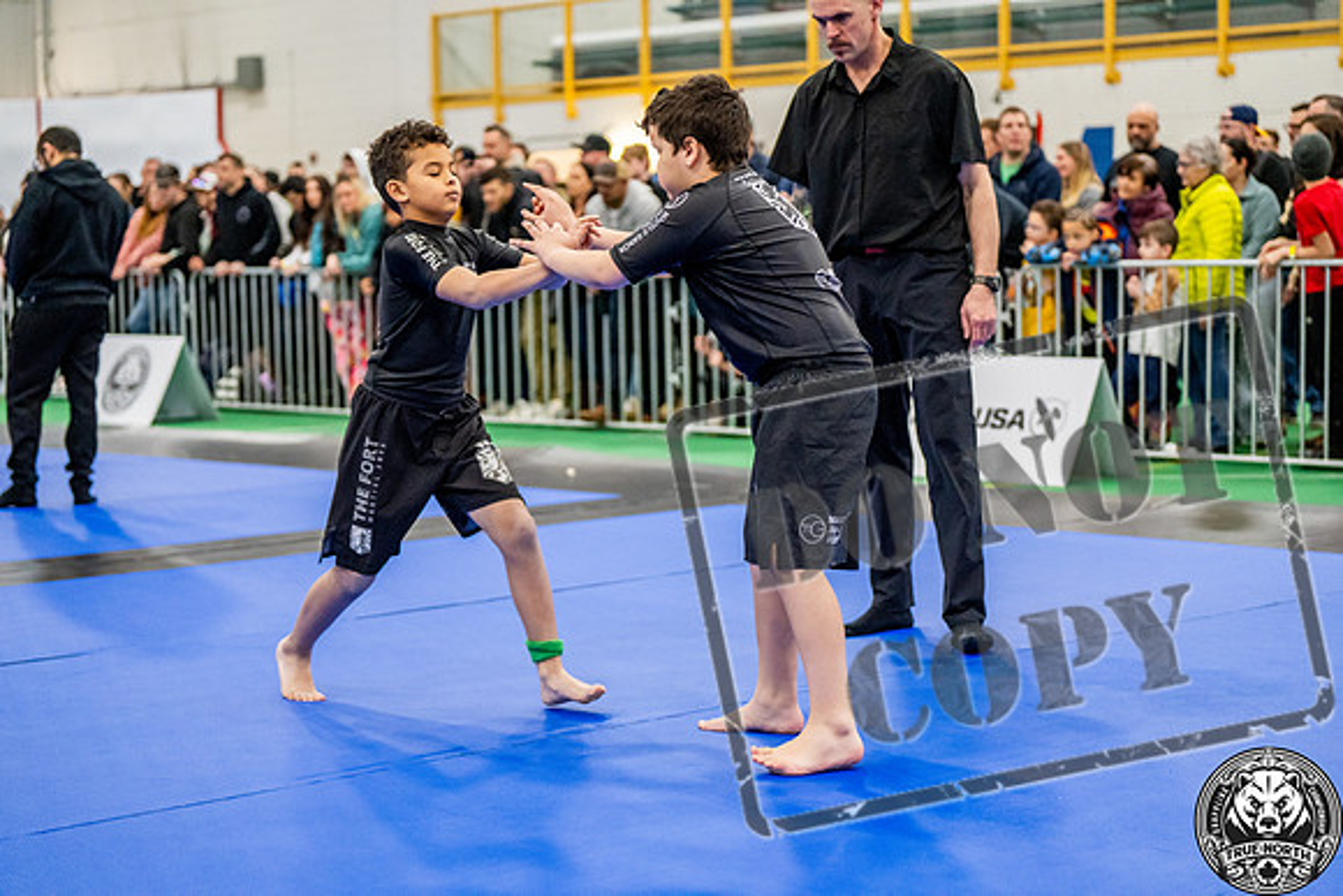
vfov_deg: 19.5
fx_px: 2612
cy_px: 448
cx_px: 672
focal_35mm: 70
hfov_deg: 28.8
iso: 5000
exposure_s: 1/500
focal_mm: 70
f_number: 2.8
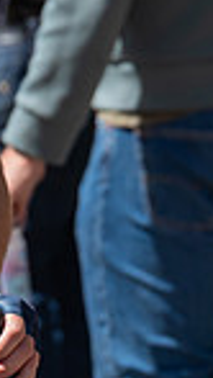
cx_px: -331
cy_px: 72
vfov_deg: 1.4
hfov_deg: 0.8
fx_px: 15529
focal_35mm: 1551
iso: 250
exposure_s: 1/1000
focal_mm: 176
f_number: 5.6
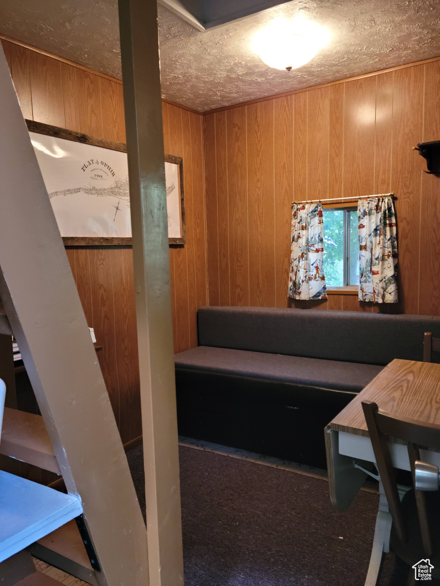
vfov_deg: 63.4
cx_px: 220
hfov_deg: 49.7
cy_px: 293
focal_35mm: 28
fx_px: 475
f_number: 2
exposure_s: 1/40
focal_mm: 5.9
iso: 400
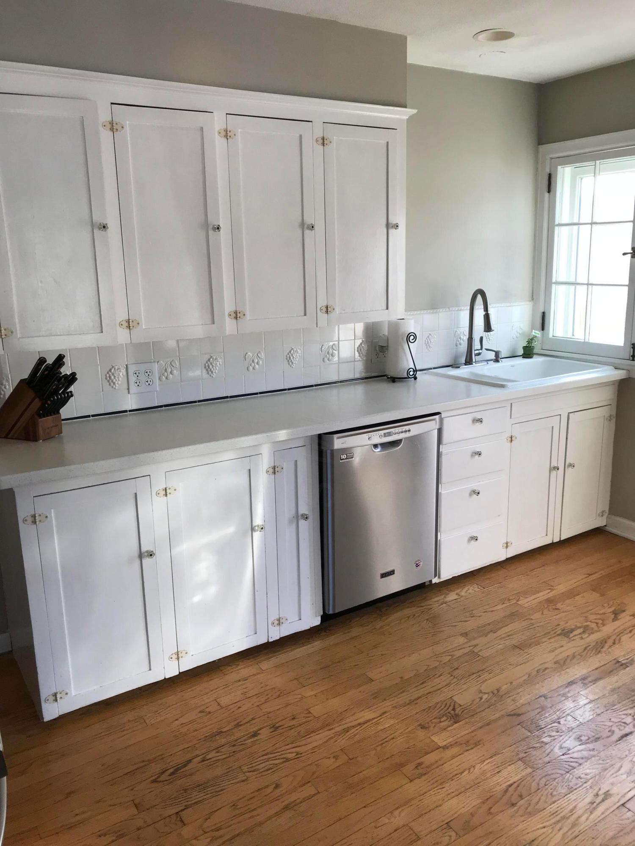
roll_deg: +0.8
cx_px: 318
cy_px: 423
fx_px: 685
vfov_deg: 63.4
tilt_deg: -11.5
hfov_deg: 49.7
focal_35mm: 28
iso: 32
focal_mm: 3.99
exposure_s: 1/120
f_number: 1.8
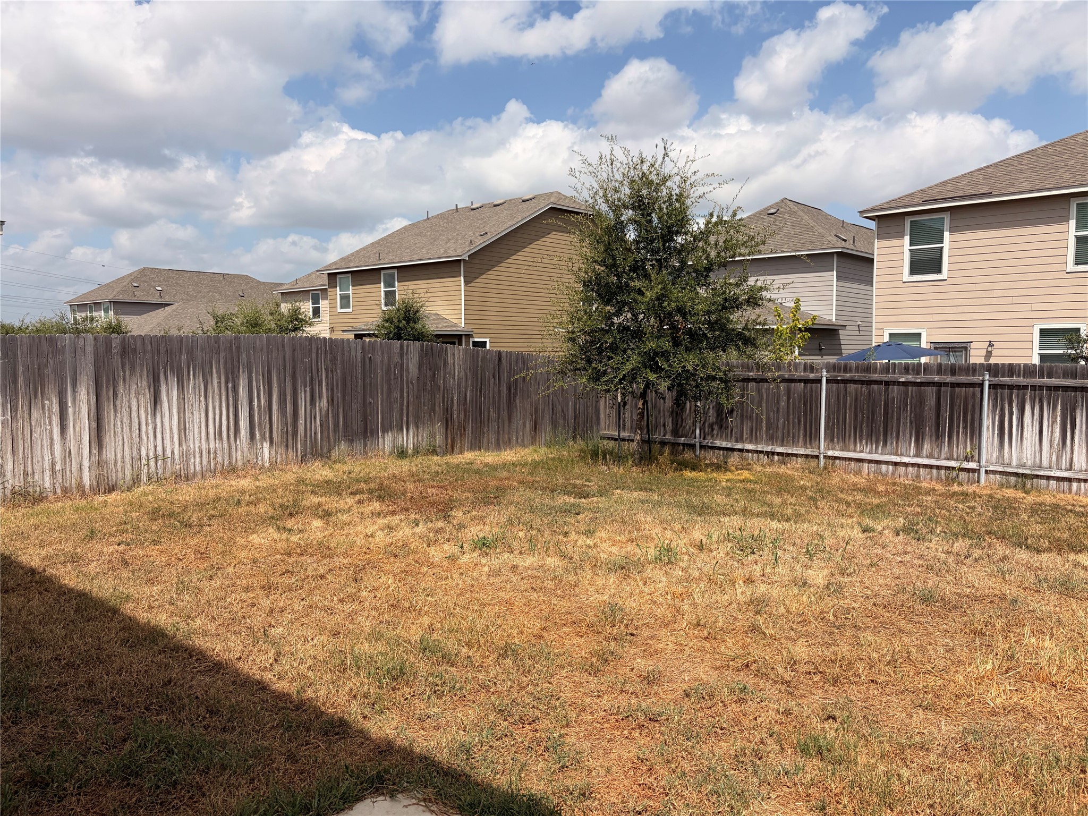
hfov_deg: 67.3
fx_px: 817
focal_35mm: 26
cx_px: 544
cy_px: 408
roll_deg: +0.6
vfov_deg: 53.1
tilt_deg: -3.5
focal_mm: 5.96
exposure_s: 1/6993
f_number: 1.6
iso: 64
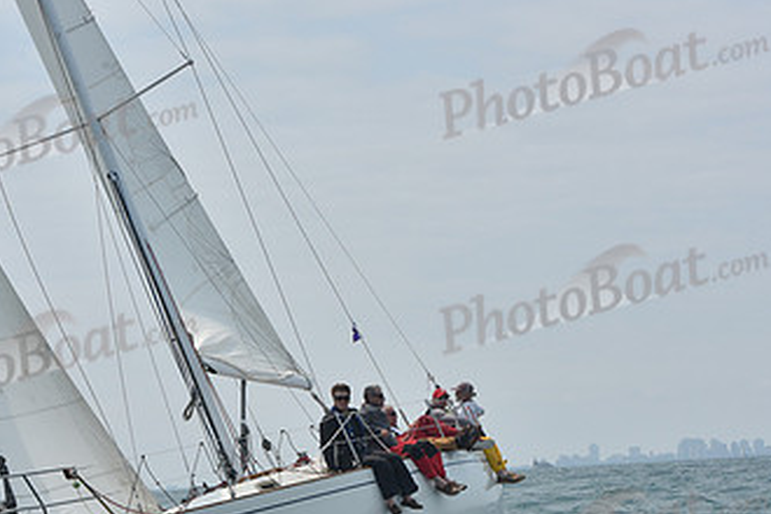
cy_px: 447
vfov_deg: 11.1
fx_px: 2634
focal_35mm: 123
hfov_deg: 16.6
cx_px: 320
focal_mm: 70
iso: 250
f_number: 11
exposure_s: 1/800
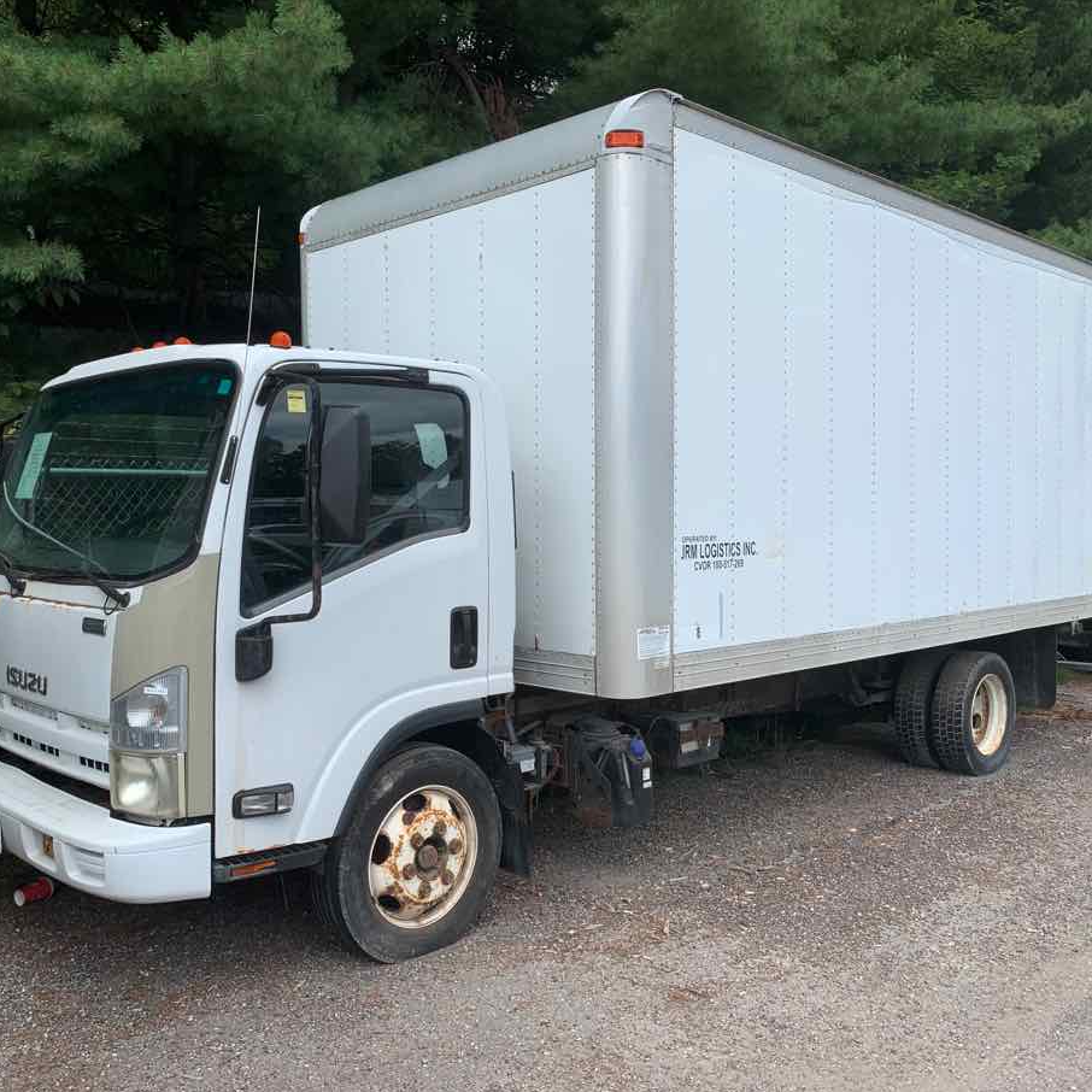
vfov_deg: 52.5
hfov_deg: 52.5
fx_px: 1106
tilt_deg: -1.7
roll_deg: +0.5
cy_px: 550
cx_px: 538
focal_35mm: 31
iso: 25
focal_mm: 4.25
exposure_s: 1/1992
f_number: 1.8
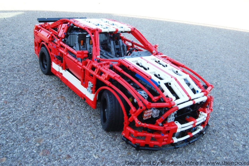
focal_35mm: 34
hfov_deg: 55.1
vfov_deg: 38.3
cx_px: 124
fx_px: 238
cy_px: 83
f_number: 25
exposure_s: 1/8
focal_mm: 23
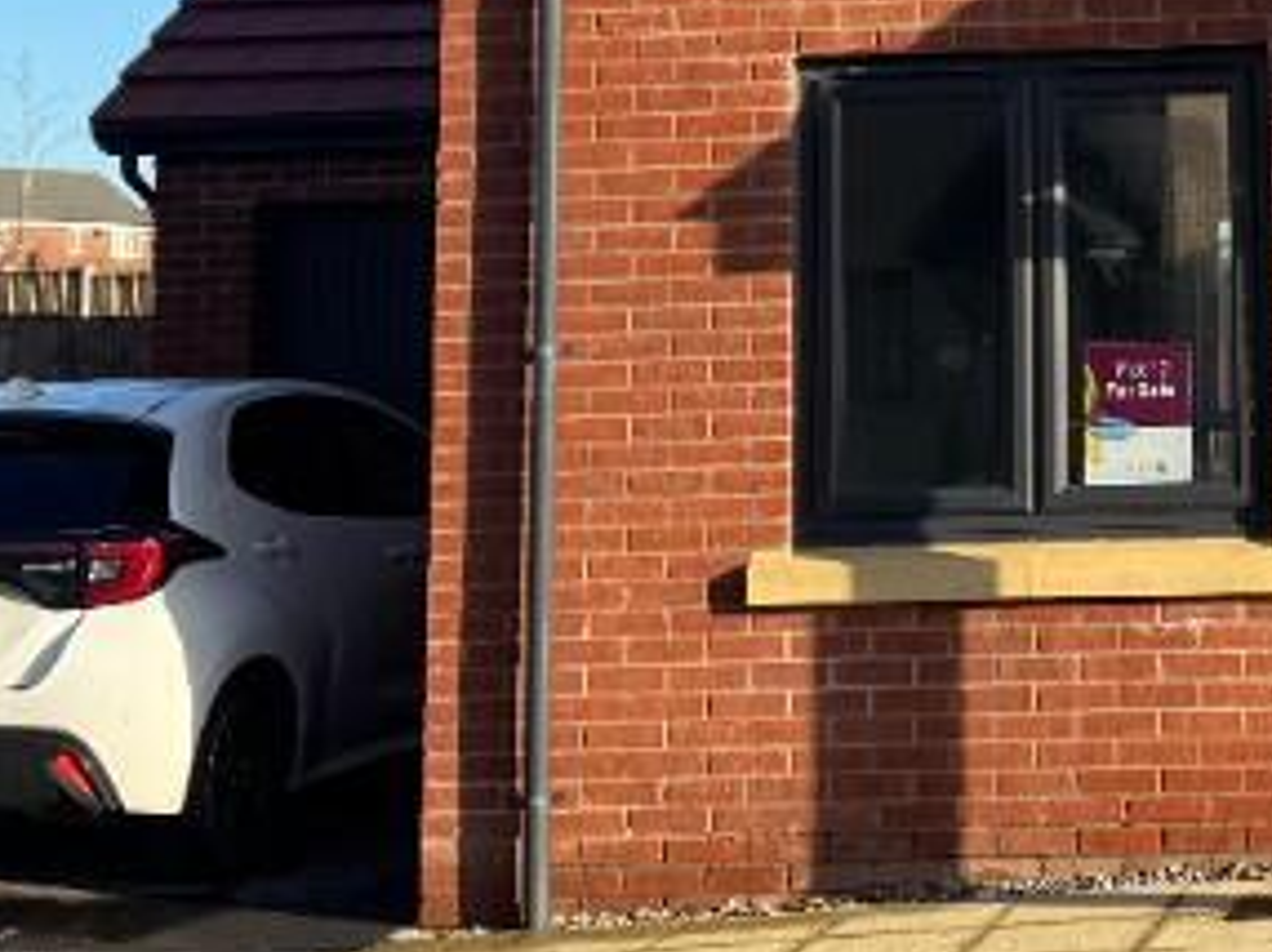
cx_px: 1374
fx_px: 3158
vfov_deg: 16.7
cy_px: -62
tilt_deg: +8.3
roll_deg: +2.0
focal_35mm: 86
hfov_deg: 21.7
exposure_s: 1/1980
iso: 80
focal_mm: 6.76
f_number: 1.78
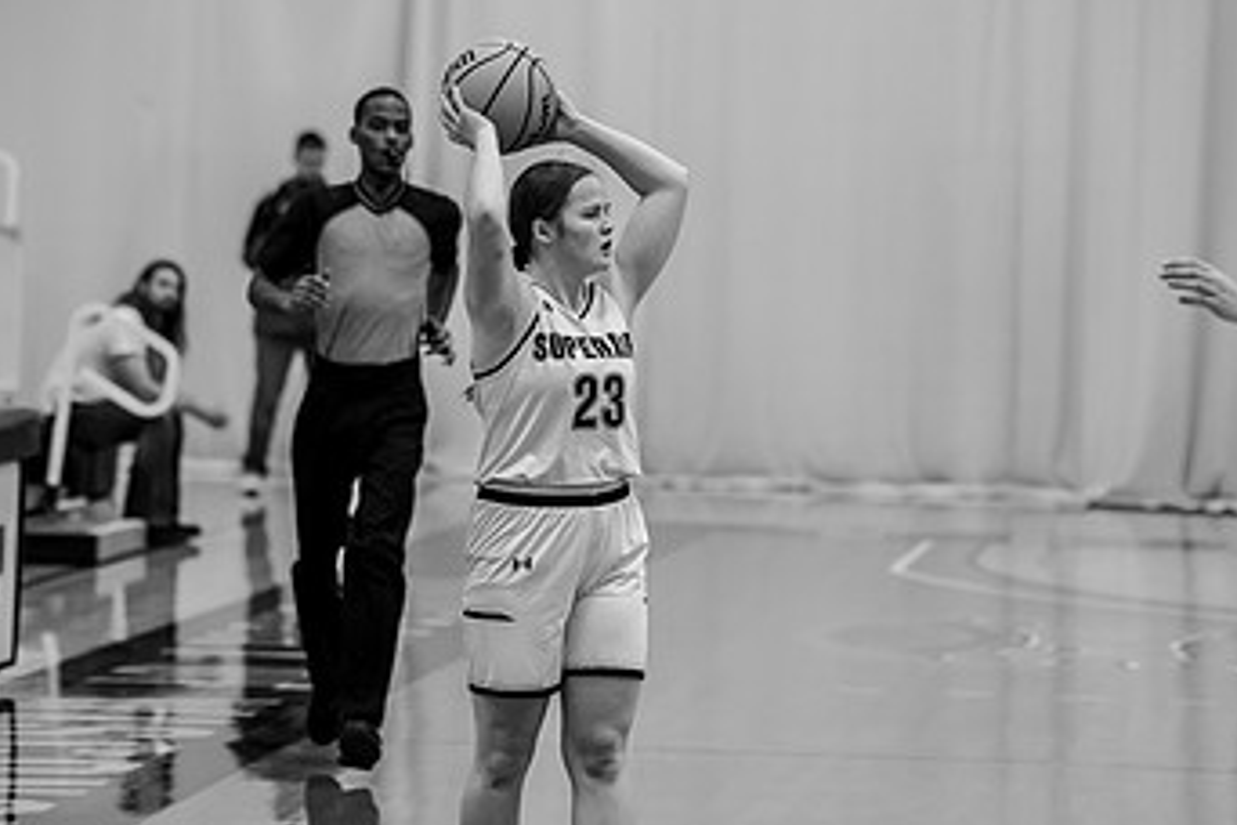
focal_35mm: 211
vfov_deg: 6.5
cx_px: 640
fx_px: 7250
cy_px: 398
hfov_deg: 9.8
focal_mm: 116
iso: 1250
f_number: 2.8
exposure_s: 1/640
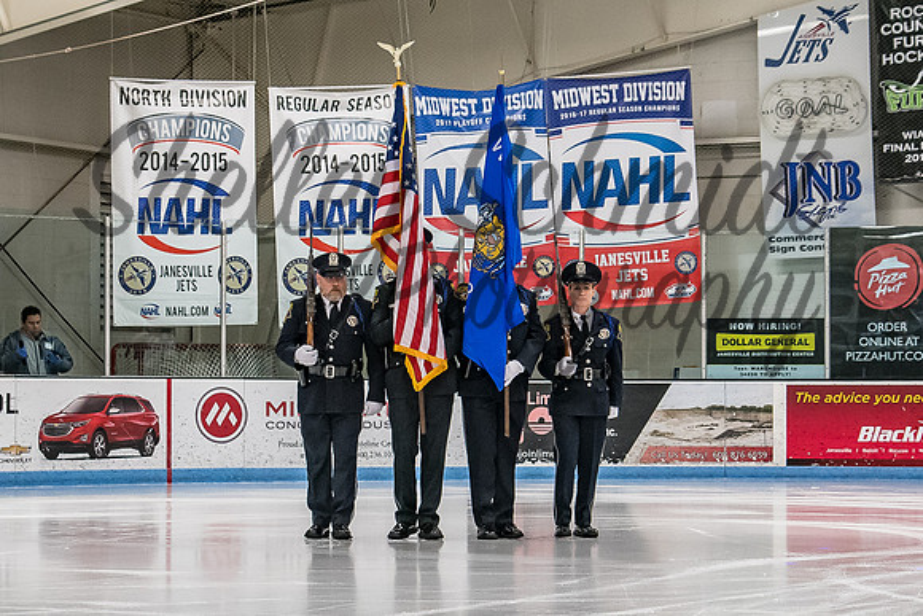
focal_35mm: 106
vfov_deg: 12.9
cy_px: 332
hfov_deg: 19.3
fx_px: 2713
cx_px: 466
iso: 1600
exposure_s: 1/250
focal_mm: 42
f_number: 4.5
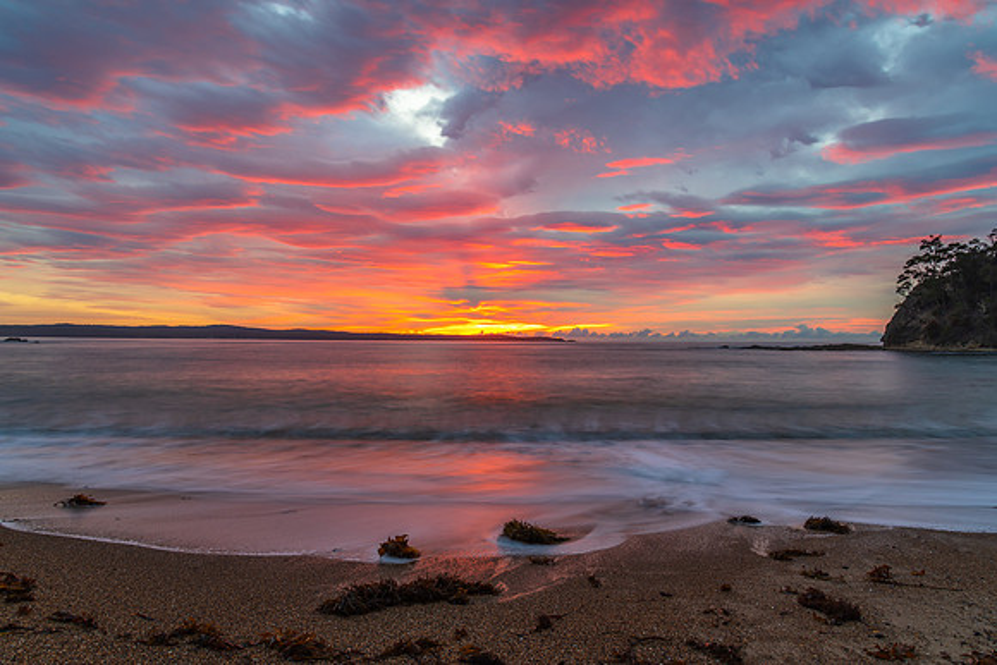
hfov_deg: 71.7
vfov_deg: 51.5
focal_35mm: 25
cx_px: 498
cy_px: 332
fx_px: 689
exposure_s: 3
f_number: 9
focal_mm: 24
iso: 100
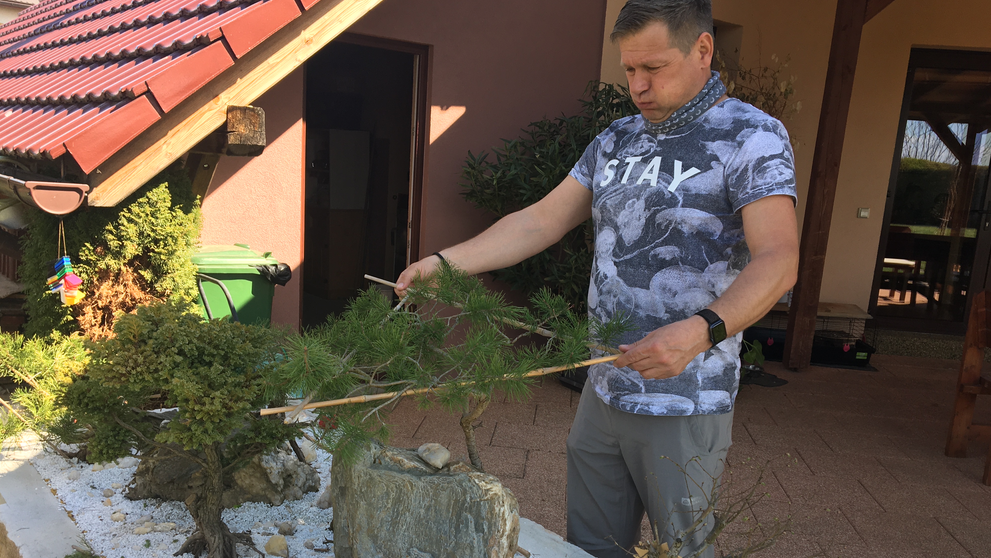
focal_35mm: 32
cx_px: 498
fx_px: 841
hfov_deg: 61.0
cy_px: 344
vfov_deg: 36.5
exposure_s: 1/272
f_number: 2.2
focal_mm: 4.15
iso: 25
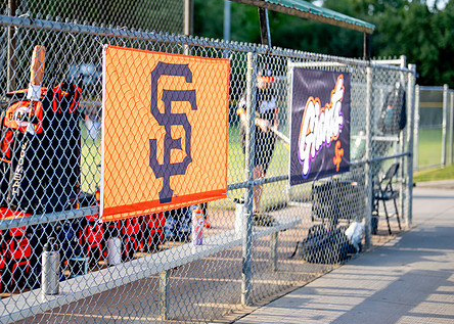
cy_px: 142
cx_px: 175
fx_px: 941
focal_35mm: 73
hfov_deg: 27.0
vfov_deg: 19.5
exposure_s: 1/1600
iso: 100
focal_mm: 50
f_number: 1.2
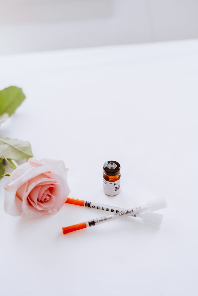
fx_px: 231
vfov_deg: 65.5
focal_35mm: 28
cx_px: 99
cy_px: 148
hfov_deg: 46.4
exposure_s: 1/1000
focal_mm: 28
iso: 250
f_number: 2.8
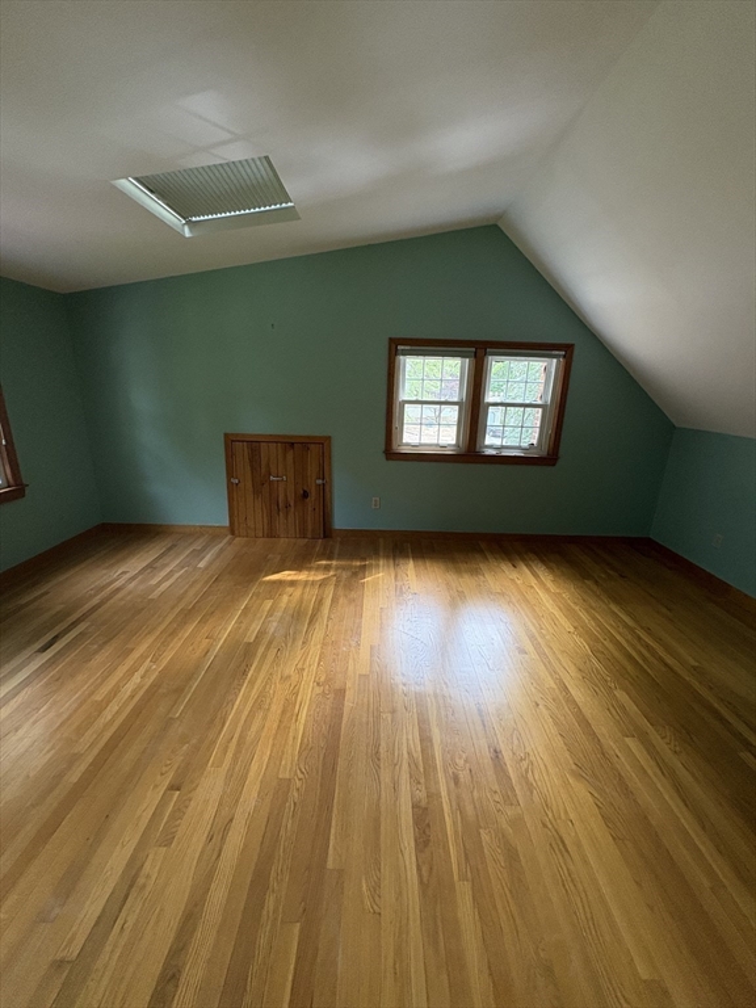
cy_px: 504
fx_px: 408
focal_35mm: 14
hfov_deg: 85.7
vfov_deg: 102.1
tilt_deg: -15.3
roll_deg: -1.5
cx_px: 378
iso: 250
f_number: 2.2
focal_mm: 2.22
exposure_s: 1/81
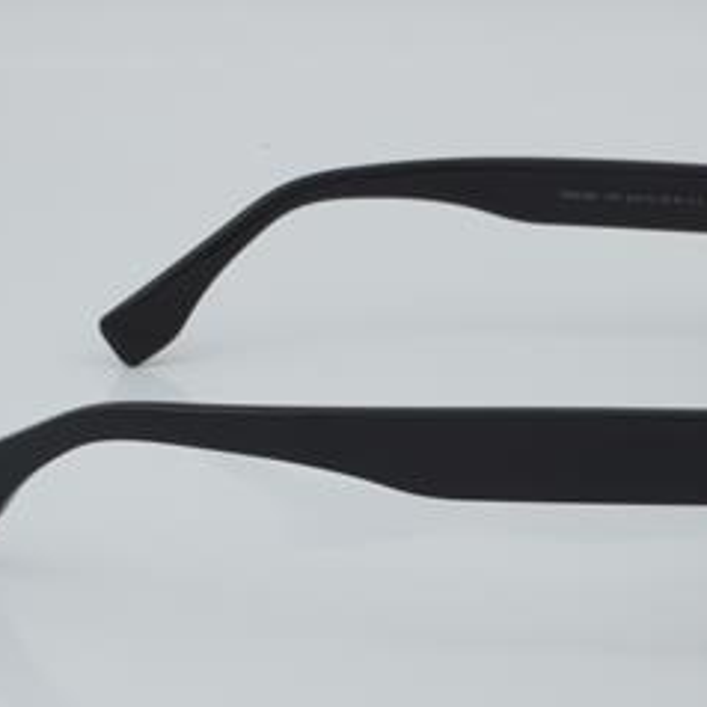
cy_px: 368
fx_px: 2472
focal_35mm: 107
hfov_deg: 16.2
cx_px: 484
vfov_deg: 16.3
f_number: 32
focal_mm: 50
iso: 100
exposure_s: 1/4
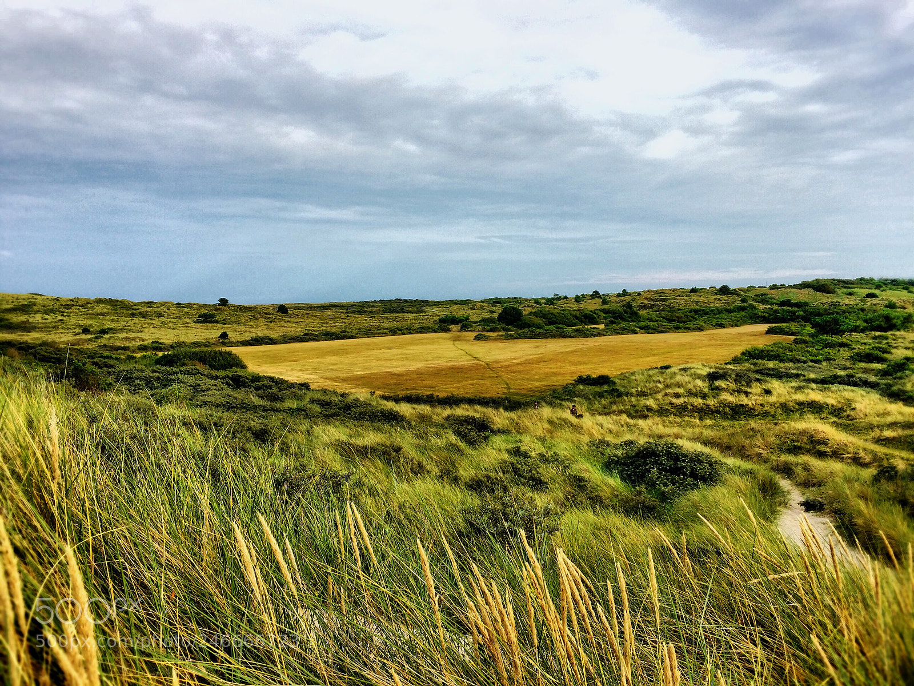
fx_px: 766
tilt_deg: -5.0
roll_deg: +1.3
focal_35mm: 29
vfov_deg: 48.2
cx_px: 457
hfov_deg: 61.7
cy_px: 343
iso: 32
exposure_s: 1/311
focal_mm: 4.15
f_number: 2.2
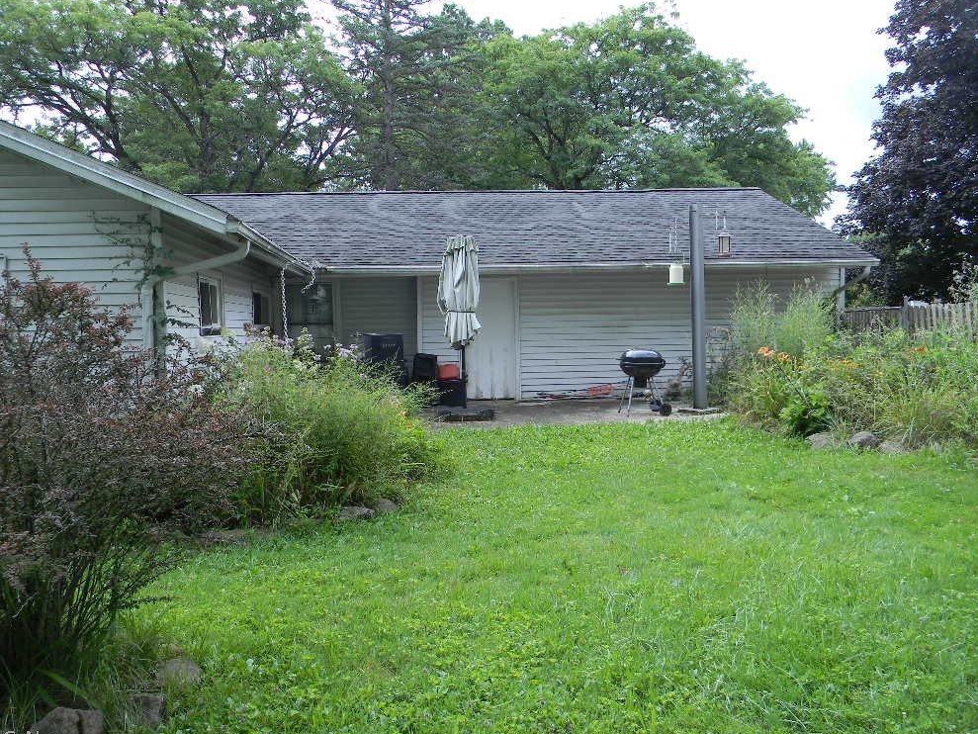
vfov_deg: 48.2
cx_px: 475
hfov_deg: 61.6
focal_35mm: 29
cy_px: 376
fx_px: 819
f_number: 3.5
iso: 80
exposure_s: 1/177
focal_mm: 5
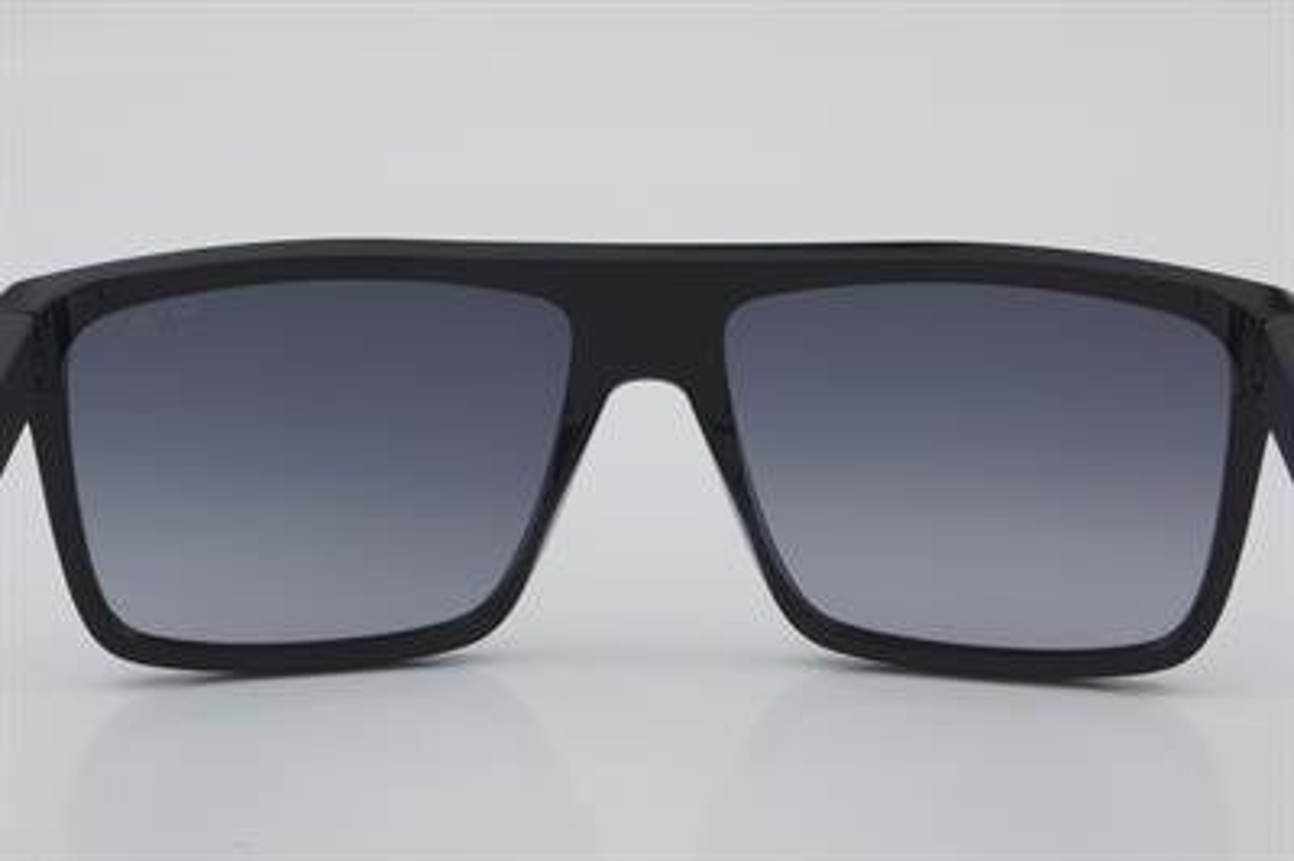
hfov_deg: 24.6
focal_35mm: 82
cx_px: 647
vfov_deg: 16.5
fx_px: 2963
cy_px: 430
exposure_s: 1/4
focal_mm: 55
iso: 100
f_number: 32
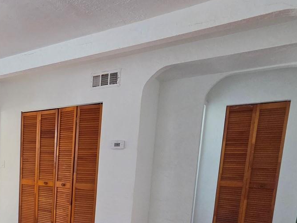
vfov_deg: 42.4
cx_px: -49
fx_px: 266
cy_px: 192
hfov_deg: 42.1
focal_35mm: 31
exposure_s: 1/120
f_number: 2.2
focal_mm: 2.2
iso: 400
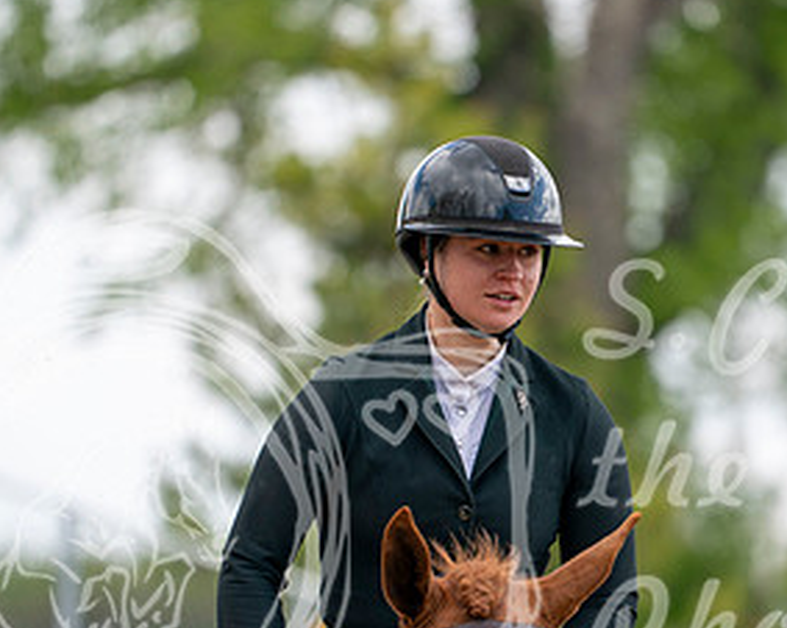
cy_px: 477
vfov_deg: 2.2
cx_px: 531
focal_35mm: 695
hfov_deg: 2.8
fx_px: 16177
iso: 200
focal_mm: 361
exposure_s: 1/400
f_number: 5.6
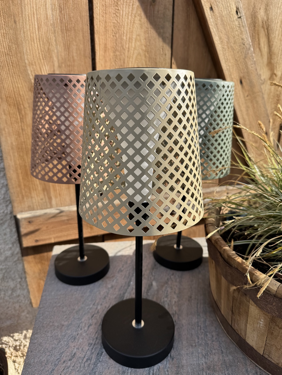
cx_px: 141
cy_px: 188
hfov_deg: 56.8
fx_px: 261
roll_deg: -0.8
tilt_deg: -21.4
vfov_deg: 71.6
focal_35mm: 24
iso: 80
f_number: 1.78
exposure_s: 1/1721
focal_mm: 6.76
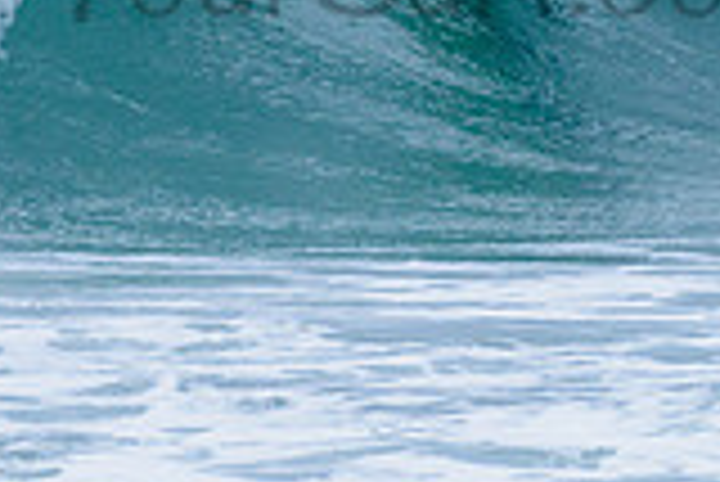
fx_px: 44479
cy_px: -88
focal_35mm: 2222
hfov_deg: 0.9
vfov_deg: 0.6
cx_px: 518
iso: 250
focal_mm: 500
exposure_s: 1/2000
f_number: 5.6
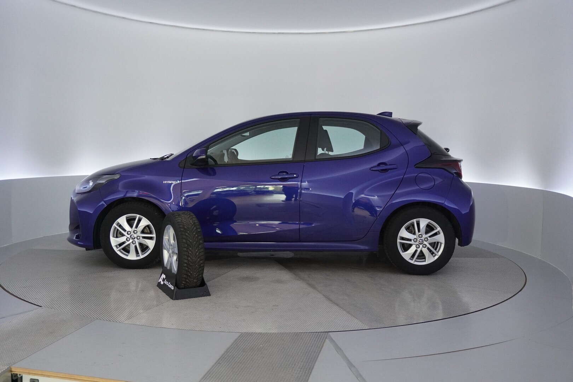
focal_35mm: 34
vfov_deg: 38.4
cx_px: 286
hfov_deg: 55.1
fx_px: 549
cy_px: 191
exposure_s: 1/160
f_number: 4
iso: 2500
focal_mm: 23
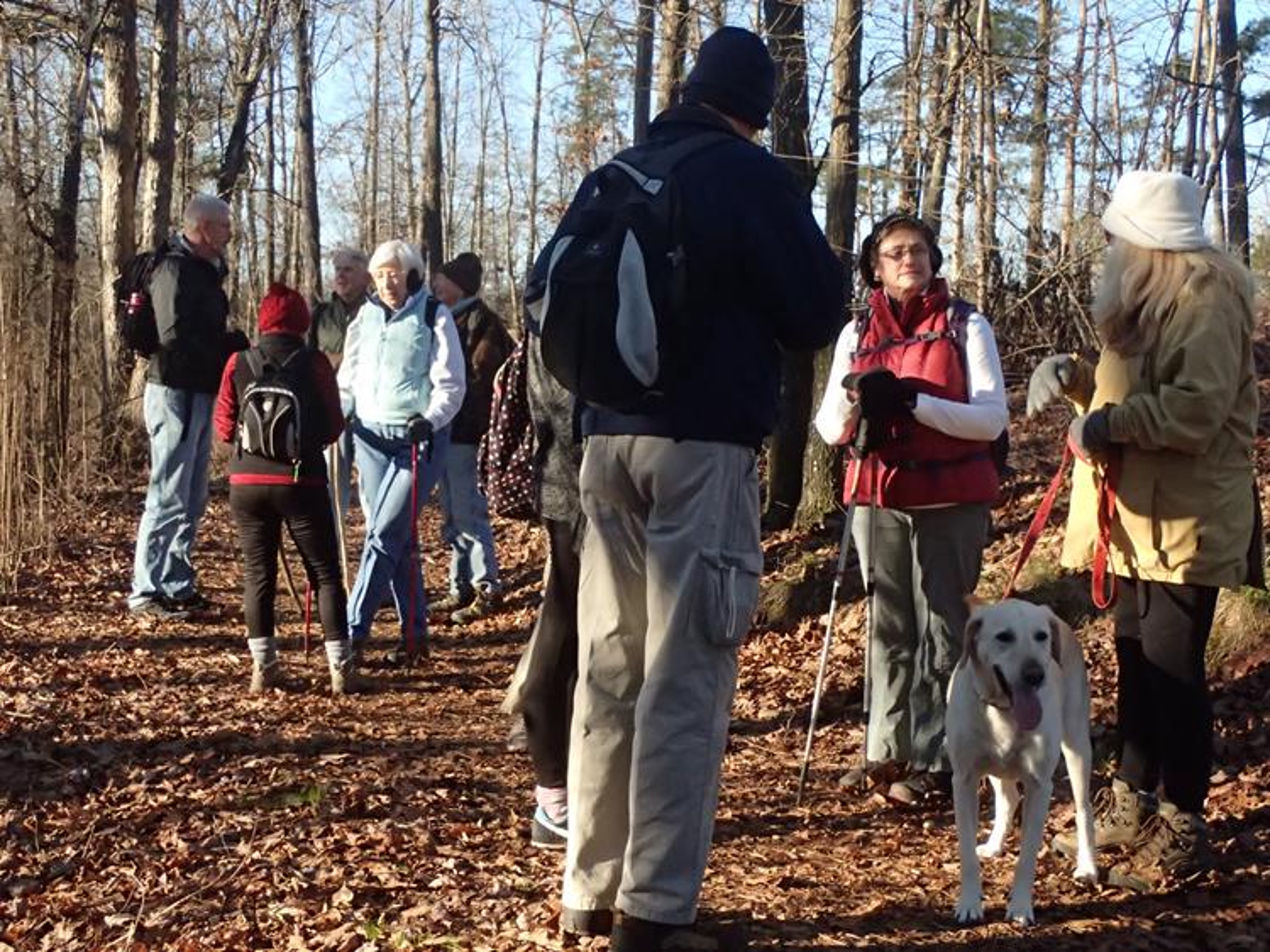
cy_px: 476
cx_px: 635
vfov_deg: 27.5
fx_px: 1944
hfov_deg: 36.2
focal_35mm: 53
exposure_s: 1/125
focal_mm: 9.61
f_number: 13
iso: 800
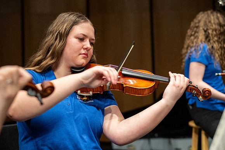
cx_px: 112
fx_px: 313
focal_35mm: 50
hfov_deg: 39.6
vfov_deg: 27.0
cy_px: 75
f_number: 2.8
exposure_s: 1/1000
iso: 3200
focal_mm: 50
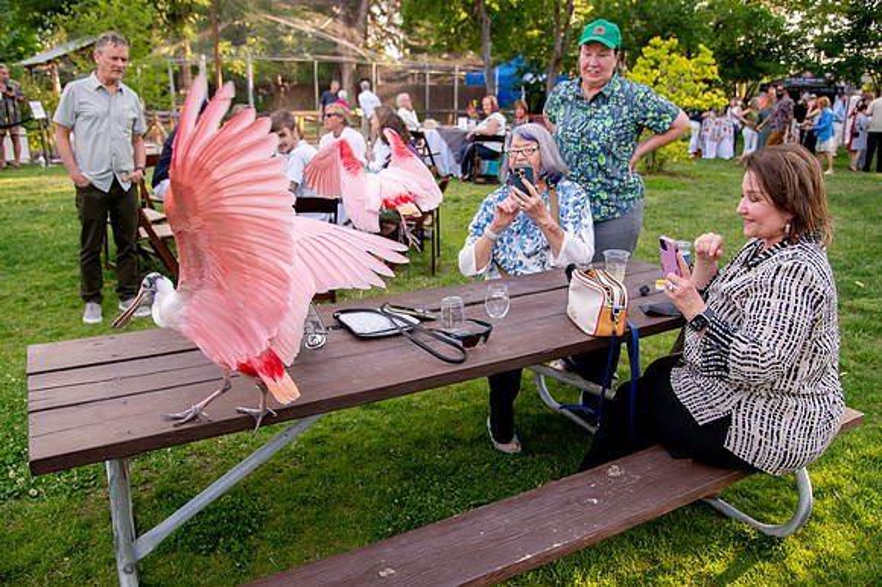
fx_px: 681
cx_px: 441
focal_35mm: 28
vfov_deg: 46.6
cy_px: 318
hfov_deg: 65.8
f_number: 4
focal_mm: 24
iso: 1000
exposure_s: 1/1250
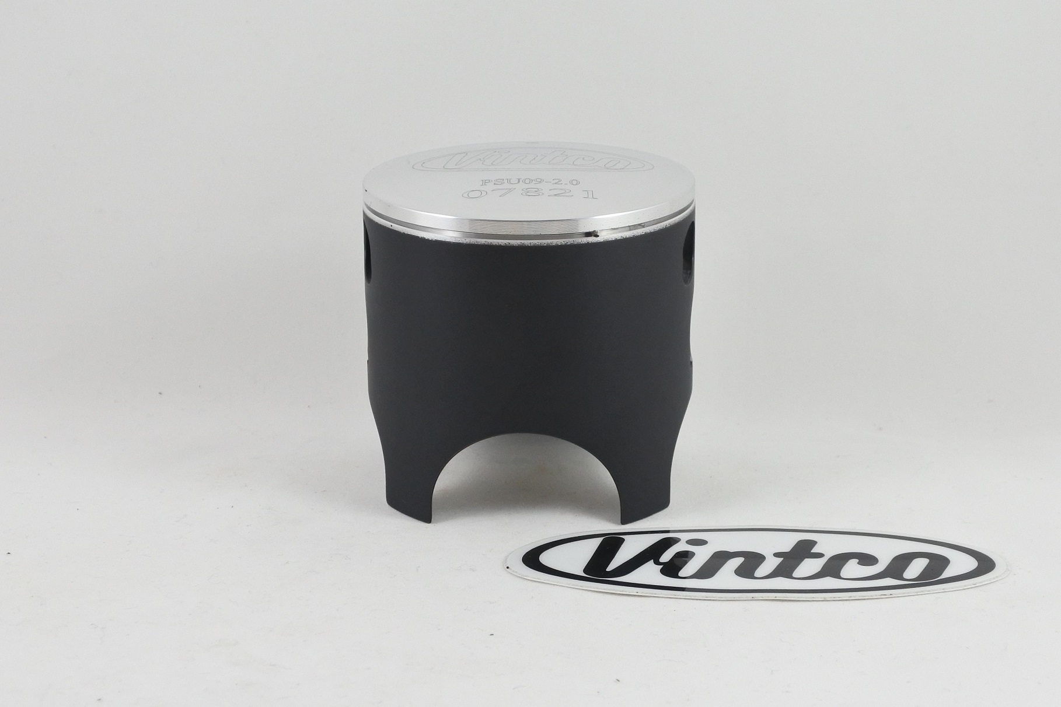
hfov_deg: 48.5
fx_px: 1179
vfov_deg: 33.4
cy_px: 354
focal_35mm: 40
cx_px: 530
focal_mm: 15
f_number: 4.2
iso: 450
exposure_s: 1/125
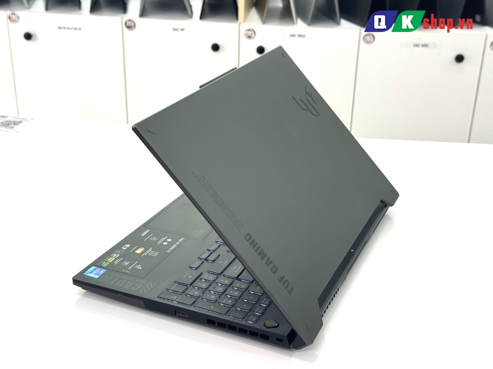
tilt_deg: -24.6
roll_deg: -0.8
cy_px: 184
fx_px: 684
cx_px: 246
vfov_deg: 30.3
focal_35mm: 48
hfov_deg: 39.7
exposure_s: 1/121
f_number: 1.78
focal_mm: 6.76
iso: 50
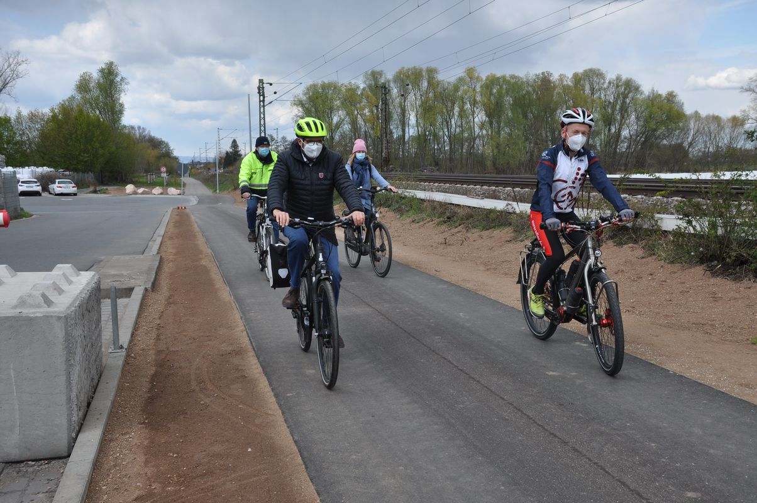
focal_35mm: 36
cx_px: 378
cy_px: 252
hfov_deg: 53.2
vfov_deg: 36.8
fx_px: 756
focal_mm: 24
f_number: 8
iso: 200
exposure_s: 1/250
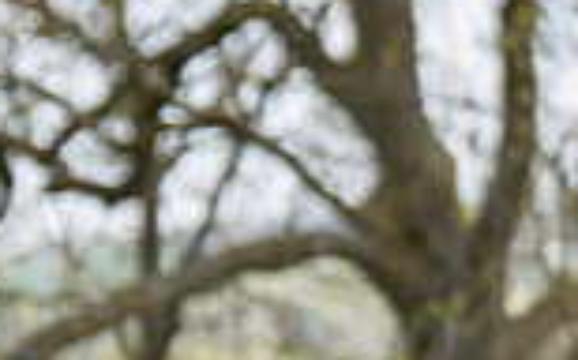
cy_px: 189
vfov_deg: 2.6
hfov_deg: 4.0
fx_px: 8044
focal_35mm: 511
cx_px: 1387
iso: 200
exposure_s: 1/1000
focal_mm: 91
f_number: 3.5
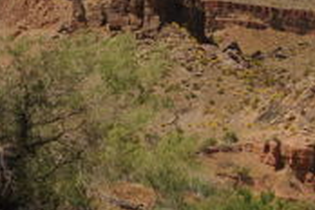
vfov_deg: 8.5
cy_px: 40
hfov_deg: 11.8
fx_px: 1409
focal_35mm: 161
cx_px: 565
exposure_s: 1/500
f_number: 13
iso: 320
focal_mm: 35
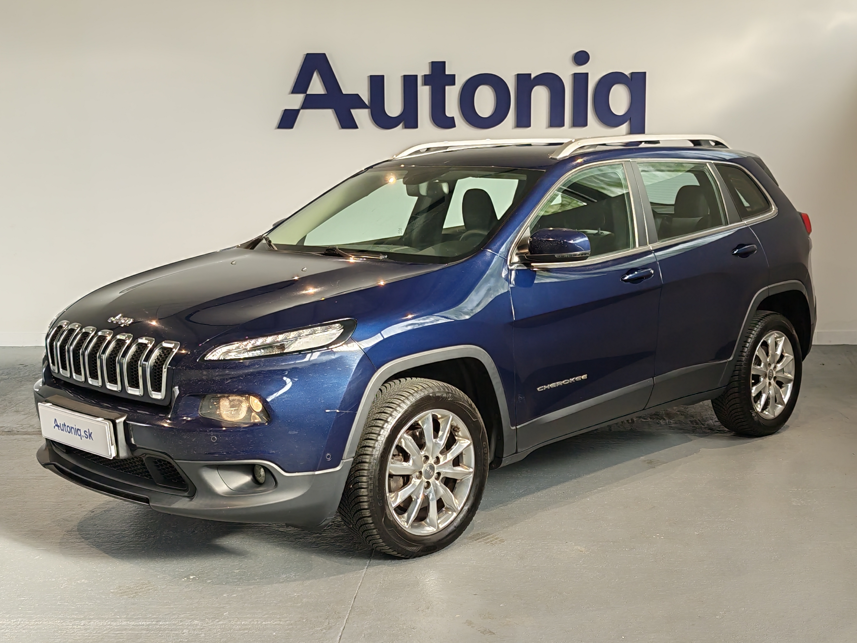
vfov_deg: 32.2
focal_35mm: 45
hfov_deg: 42.1
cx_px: 428
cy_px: 322
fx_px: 1114
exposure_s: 1/100
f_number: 1.6
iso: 64
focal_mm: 6.55
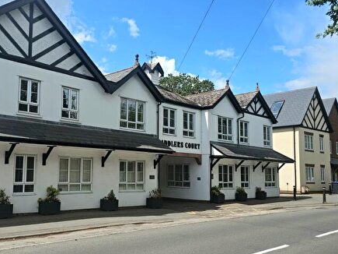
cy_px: 141
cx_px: 110
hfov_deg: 49.2
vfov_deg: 38.6
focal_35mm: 37
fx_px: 361
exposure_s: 1/1111
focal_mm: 6.3
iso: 10
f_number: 1.7
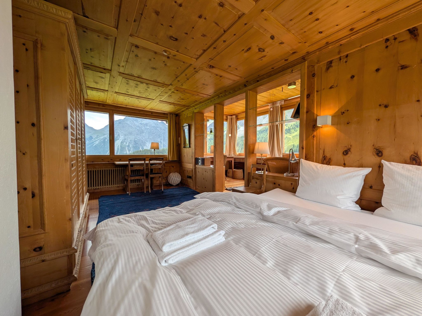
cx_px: 211
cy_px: 158
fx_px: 146
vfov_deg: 94.5
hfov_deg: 110.5
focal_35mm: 12
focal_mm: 2.02
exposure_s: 1/696
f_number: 1.7
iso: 47
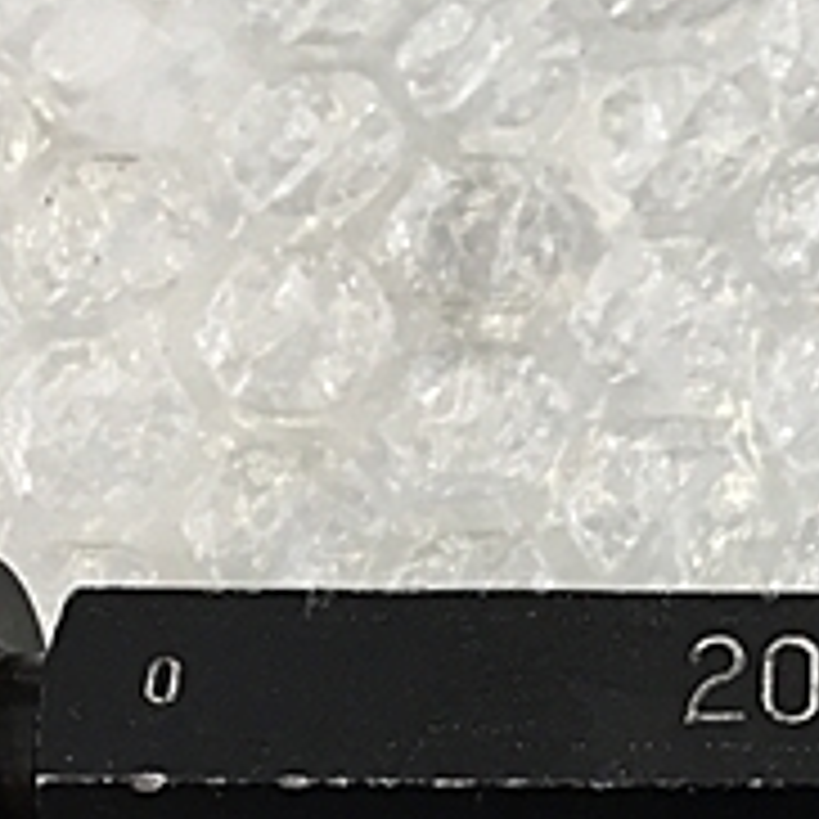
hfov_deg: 18.7
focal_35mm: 90
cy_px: 774
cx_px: 860
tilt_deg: -65.0
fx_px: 2409
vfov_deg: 18.9
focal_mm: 4.15
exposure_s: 1/40
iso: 25
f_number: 2.2
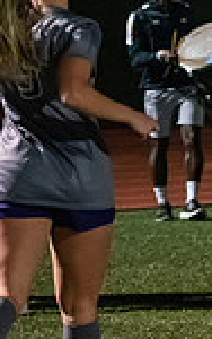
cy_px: 40
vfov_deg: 5.8
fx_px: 3340
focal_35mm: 362
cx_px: 598
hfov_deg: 3.6
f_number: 3.2
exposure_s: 1/640
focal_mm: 92
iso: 8000
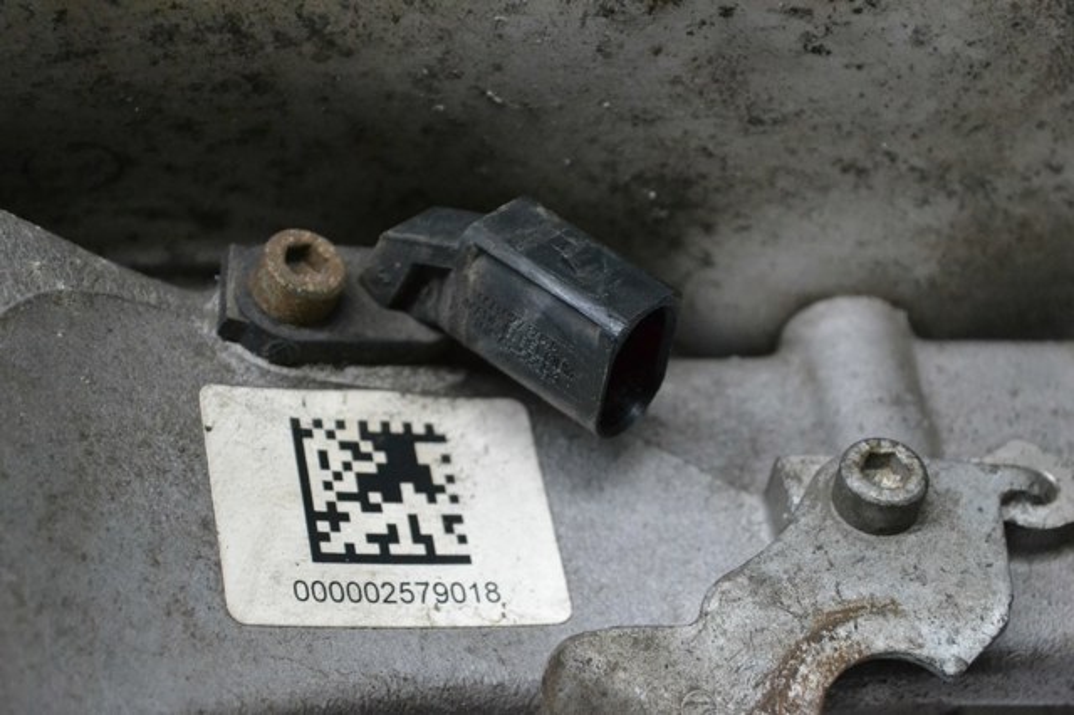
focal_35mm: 82
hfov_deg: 24.6
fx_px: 2460
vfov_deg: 16.5
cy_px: 358
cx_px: 537
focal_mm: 55
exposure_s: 1/200
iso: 3200
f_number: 5.6
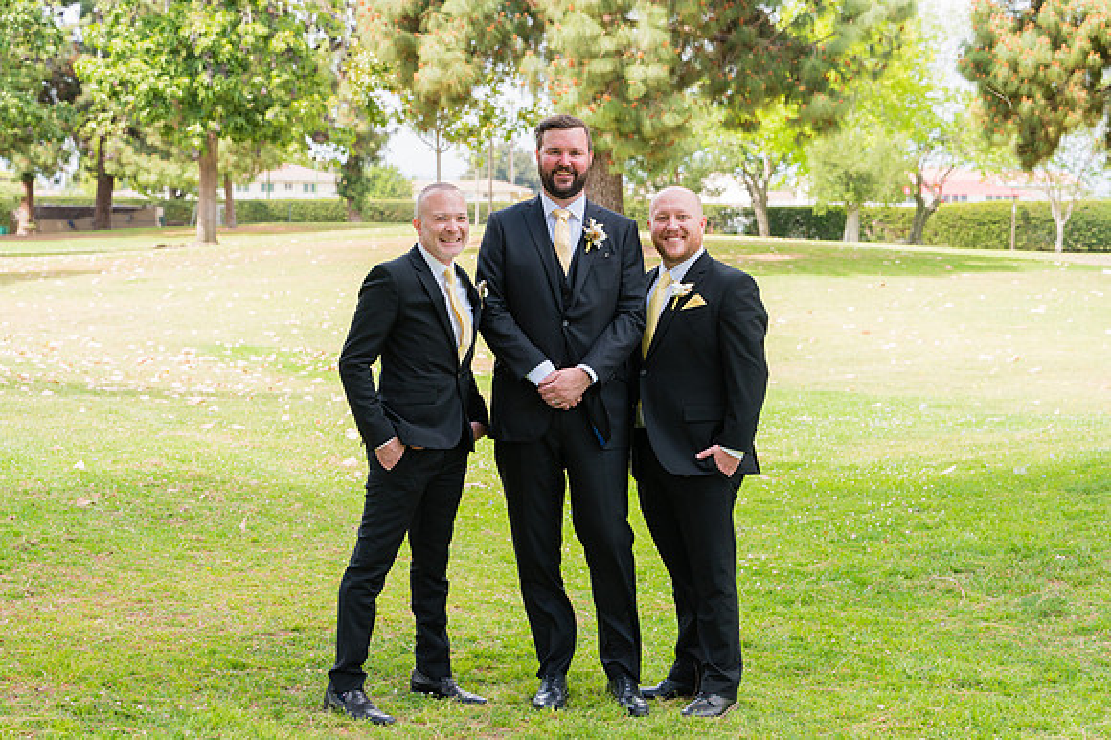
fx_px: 2159
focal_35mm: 70
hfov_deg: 28.9
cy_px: 370
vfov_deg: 19.4
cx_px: 556
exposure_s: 1/1000
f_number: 5.6
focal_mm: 70
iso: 500
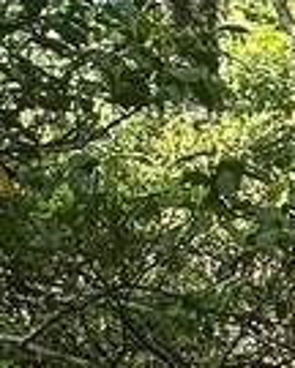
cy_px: 316
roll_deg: -1.0
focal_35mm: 130
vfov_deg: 14.7
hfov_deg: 8.7
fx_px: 1419
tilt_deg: -0.9
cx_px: 1005
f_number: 2.2
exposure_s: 1/113
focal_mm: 2.22
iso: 40
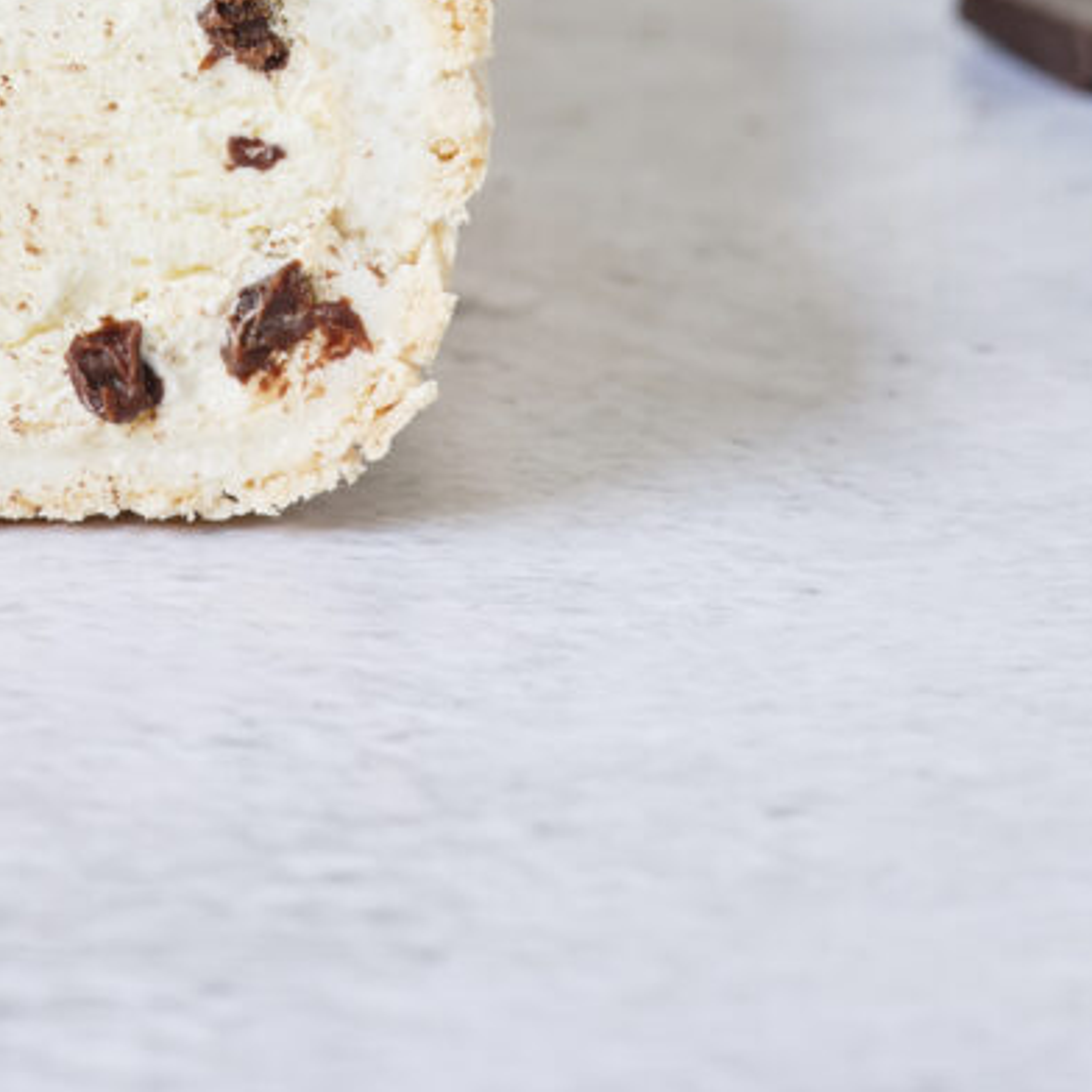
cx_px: 332
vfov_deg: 5.0
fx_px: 12242
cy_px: -911
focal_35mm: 343
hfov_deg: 5.1
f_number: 8
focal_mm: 120
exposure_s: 1/13
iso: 100
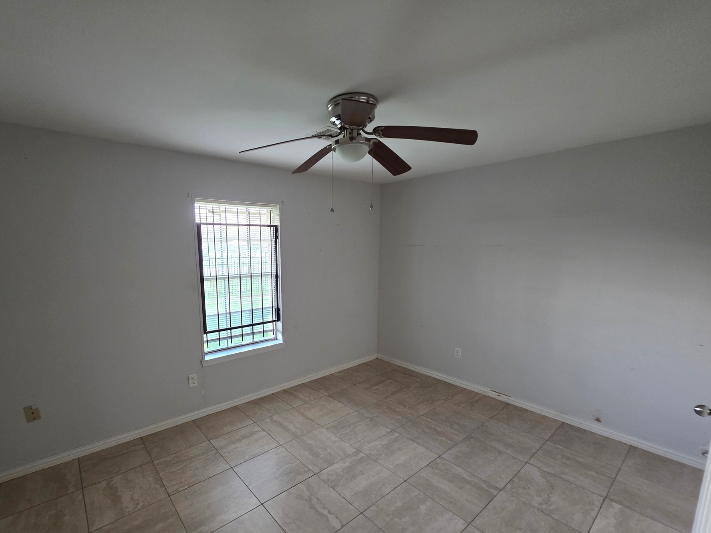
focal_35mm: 15
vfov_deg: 81.4
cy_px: 299
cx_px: 306
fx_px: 308
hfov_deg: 97.5
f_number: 1.9
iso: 500
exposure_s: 1/60
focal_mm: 2.2
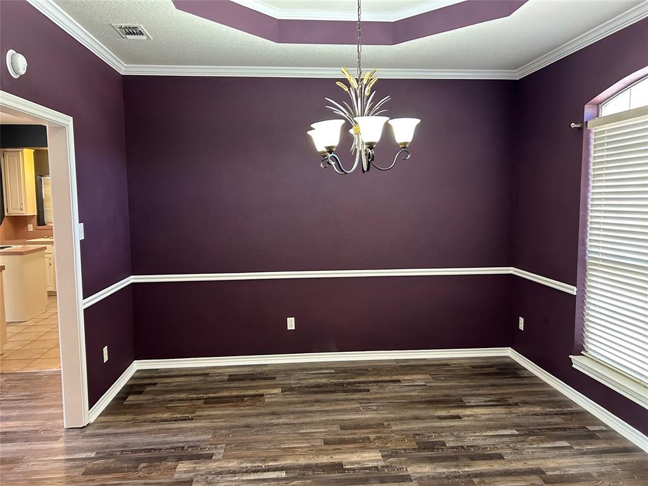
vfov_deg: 53.1
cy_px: 243
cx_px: 324
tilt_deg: -6.3
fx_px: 487
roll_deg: +1.1
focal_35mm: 26
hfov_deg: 67.3
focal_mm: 5.7
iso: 320
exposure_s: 1/60
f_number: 1.5
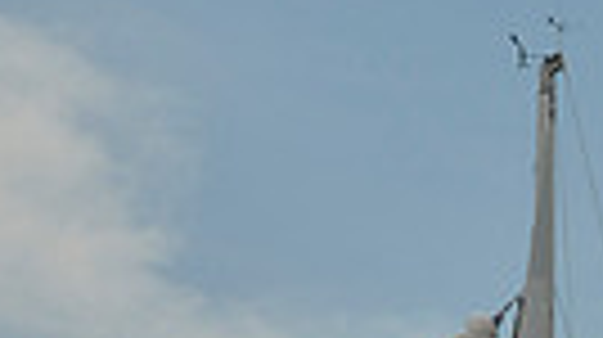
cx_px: 533
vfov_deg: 3.7
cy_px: 1172
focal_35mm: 318
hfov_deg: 6.8
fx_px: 5078
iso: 280
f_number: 10
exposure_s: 1/1250
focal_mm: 70
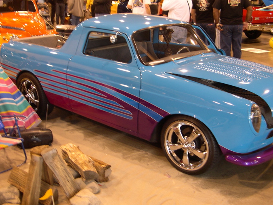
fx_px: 355
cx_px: 141
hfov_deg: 42.1
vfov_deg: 32.1
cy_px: 87
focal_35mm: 45
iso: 100
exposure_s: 1/16.7
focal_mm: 8
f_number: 2.8
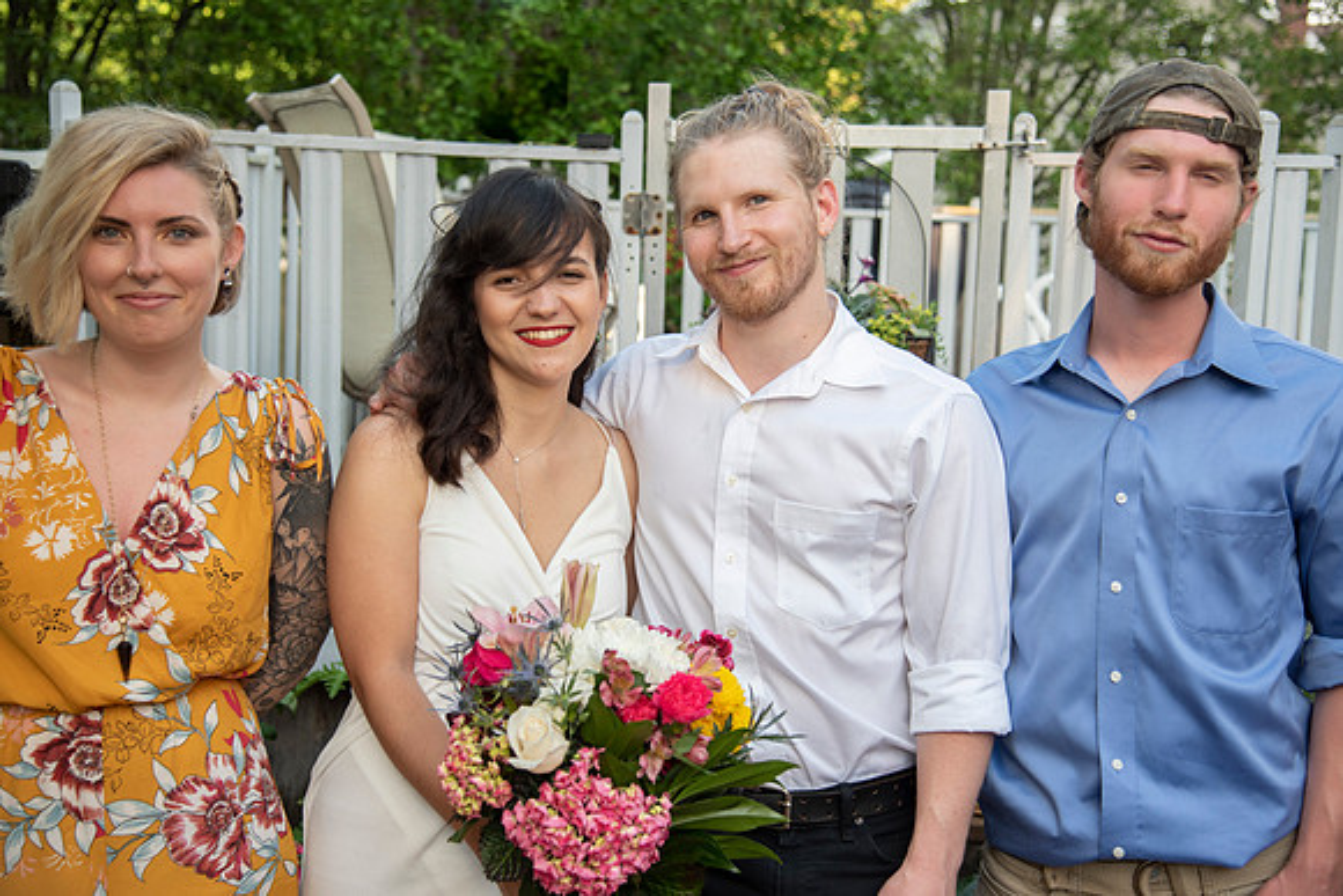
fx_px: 1866
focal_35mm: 50
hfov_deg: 39.6
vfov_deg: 27.0
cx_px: 672
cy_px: 448
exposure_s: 1/200
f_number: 4
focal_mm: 50
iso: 100
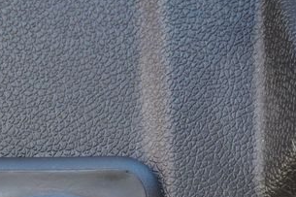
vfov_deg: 15.7
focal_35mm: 85
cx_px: 33
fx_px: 699
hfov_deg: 23.3
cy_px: 201
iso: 200
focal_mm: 27
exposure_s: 1/60
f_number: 4.5
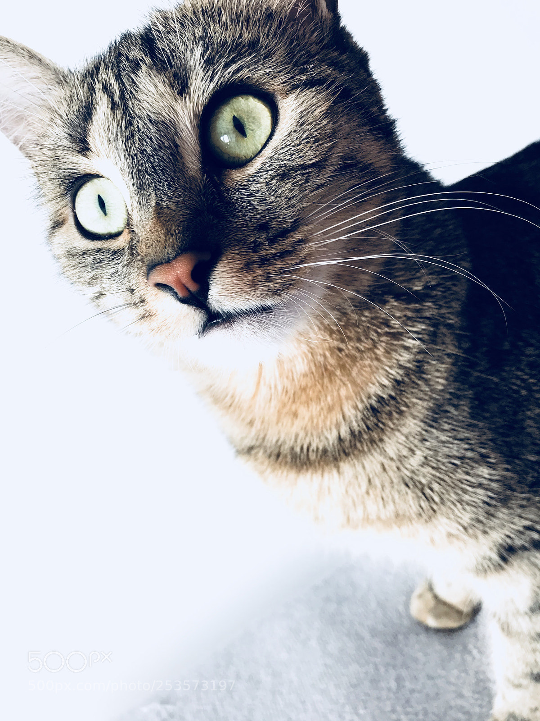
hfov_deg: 49.7
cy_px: 360
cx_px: 270
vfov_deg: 63.4
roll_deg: +31.9
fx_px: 582
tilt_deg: -24.2
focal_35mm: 28
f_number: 1.8
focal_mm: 3.99
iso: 40
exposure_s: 1/100
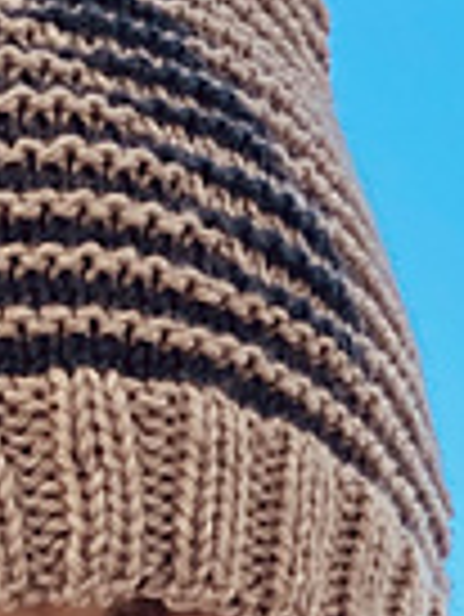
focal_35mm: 149
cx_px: 313
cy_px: 751
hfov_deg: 10.0
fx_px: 2659
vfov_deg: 12.9
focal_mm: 2.87
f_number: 2.2
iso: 40
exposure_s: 1/121
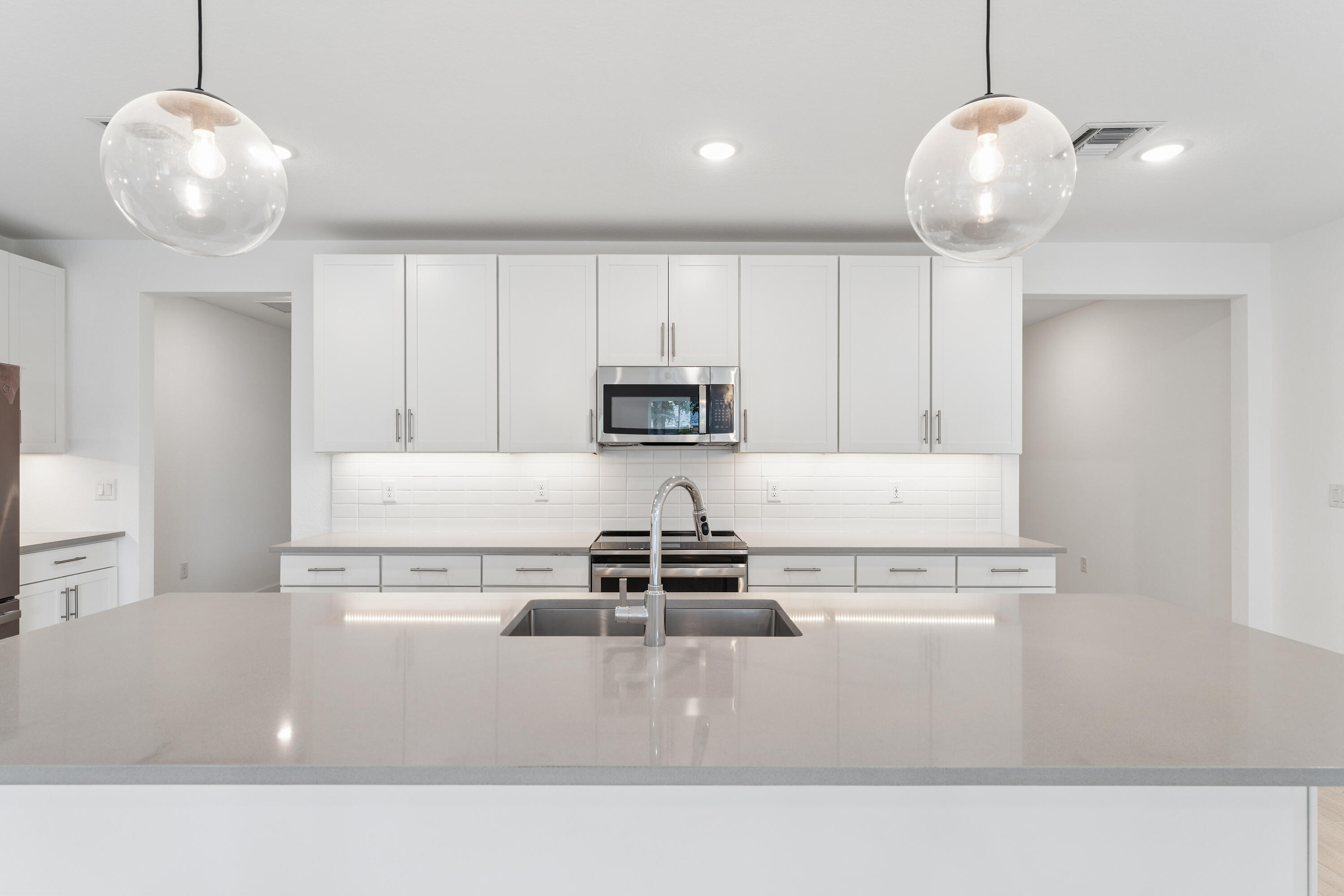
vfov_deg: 67.4
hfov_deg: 90.0
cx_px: 672
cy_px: 448
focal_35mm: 18
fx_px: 672
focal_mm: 18
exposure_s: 1/8
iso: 200
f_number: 8
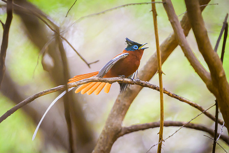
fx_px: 4875
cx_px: 129
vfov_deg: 1.8
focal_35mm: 767
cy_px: 58
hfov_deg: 2.7
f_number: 2.8
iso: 3200
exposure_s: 1/1000
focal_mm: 400
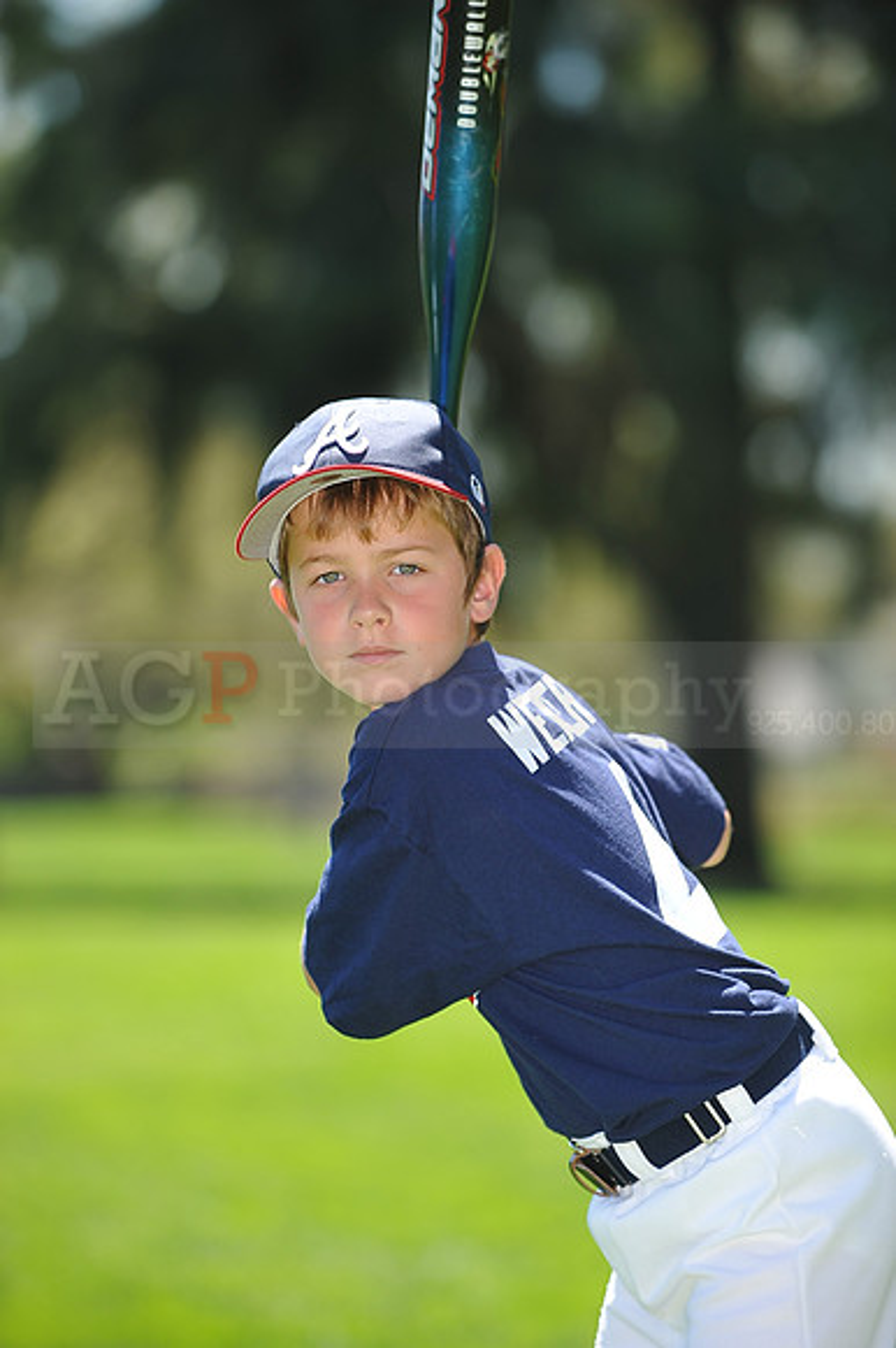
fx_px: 7475
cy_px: 674
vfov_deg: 10.3
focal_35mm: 200
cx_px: 448
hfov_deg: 6.9
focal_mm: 200
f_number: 4.5
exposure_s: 1/500
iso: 200
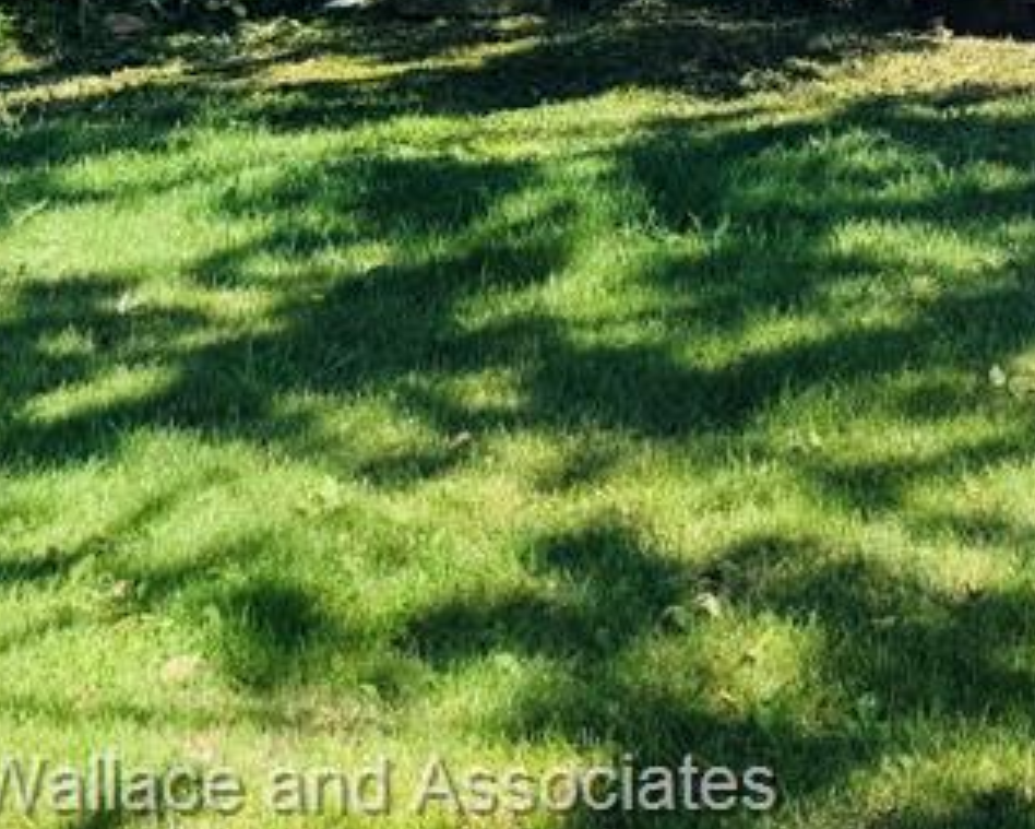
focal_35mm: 76
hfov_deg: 20.6
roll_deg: +0.2
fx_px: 2329
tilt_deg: +5.3
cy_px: -416
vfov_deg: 18.0
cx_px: 1634
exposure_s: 1/2174
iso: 80
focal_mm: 6.76
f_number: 1.78
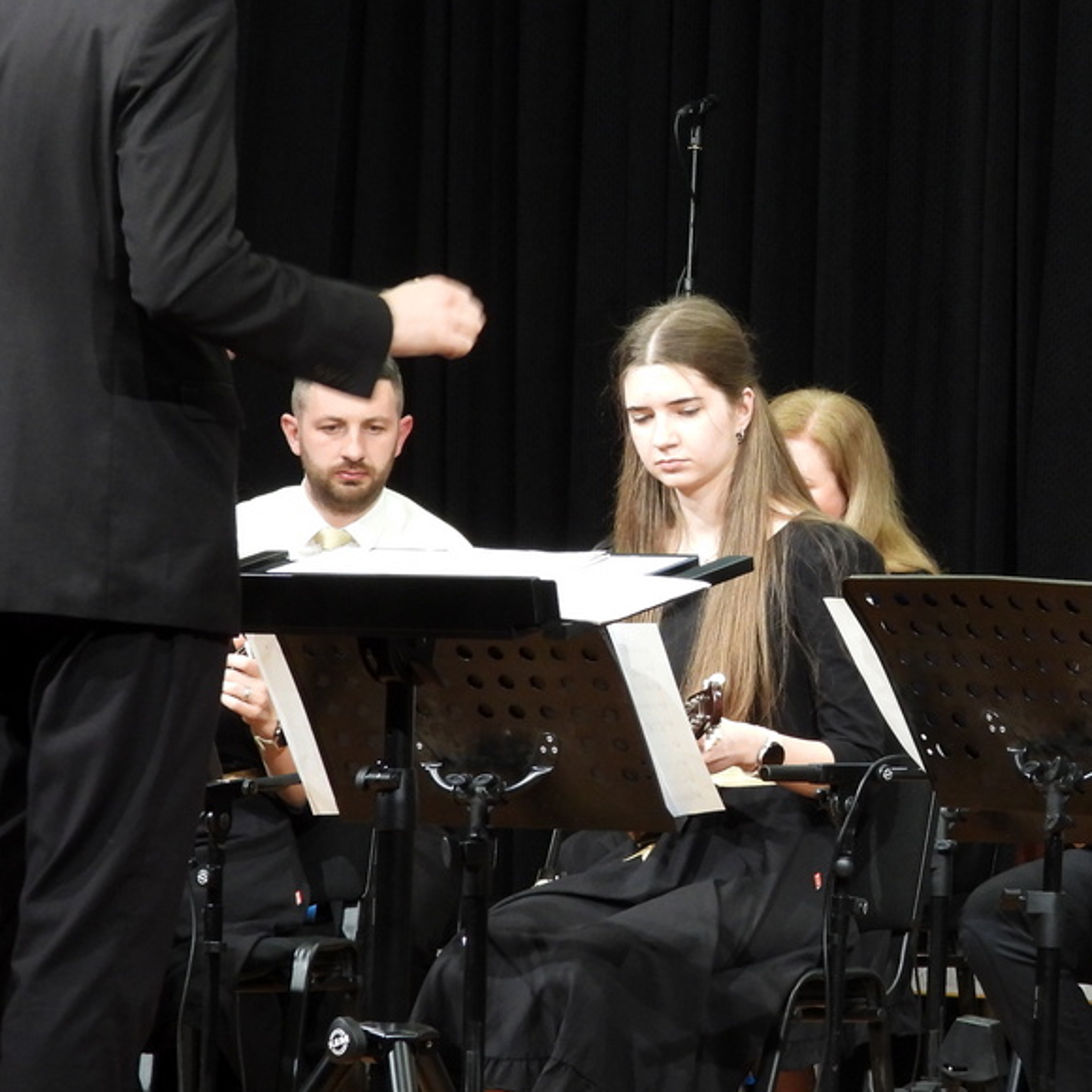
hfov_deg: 9.1
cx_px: 970
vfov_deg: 9.1
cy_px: 444
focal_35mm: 192
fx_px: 6853
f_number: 4
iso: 400
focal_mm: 18.9
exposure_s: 1/20
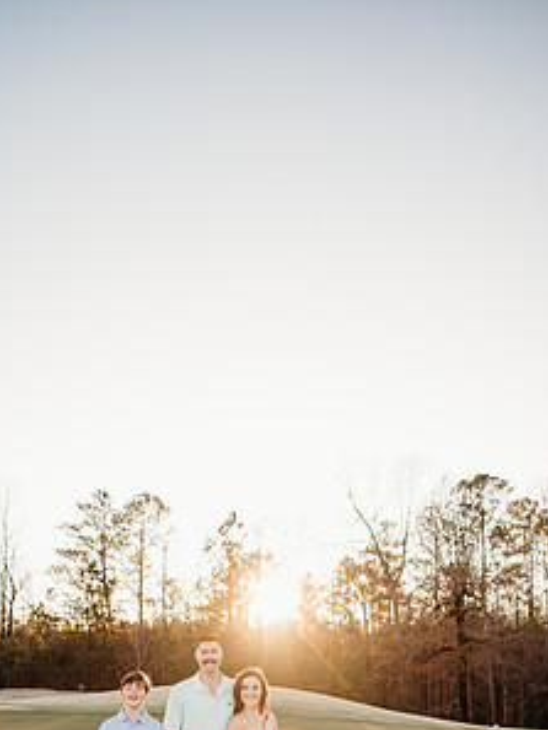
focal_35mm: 35
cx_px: 224
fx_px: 738
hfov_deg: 40.6
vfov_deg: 50.9
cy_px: 528
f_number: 2.5
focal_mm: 24
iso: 160
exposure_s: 1/640
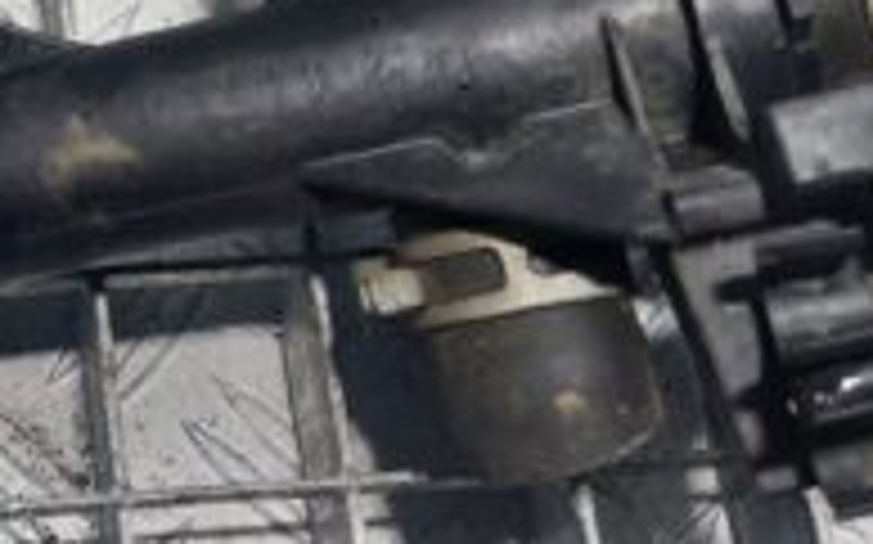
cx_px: -90
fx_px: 1950
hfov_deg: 23.6
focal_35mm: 82
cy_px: -85
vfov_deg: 15.4
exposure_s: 1/100
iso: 50
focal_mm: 5.23
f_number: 1.8
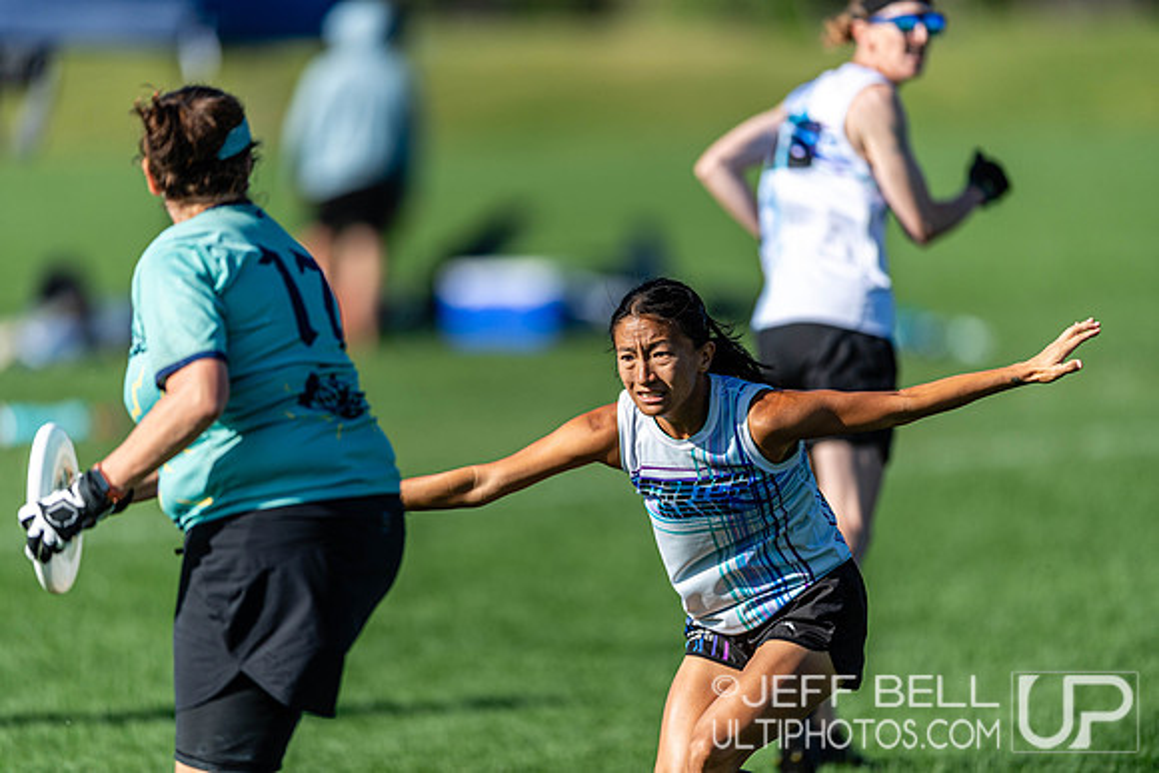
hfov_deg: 5.2
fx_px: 12880
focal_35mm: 400
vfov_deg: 3.4
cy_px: 386
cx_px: 580
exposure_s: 1/2500
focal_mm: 400
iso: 100
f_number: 2.8
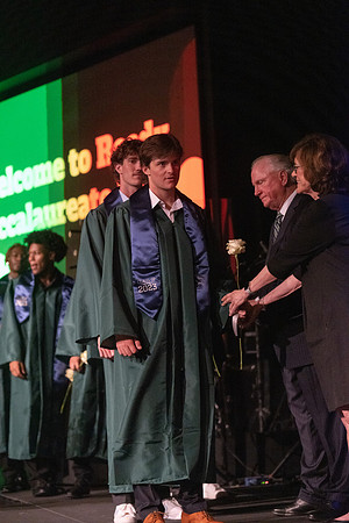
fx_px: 1367
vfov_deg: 21.7
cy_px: 262
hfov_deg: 14.6
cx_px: 174
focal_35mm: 94
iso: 16000
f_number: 2.8
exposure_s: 1/1000
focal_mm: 94
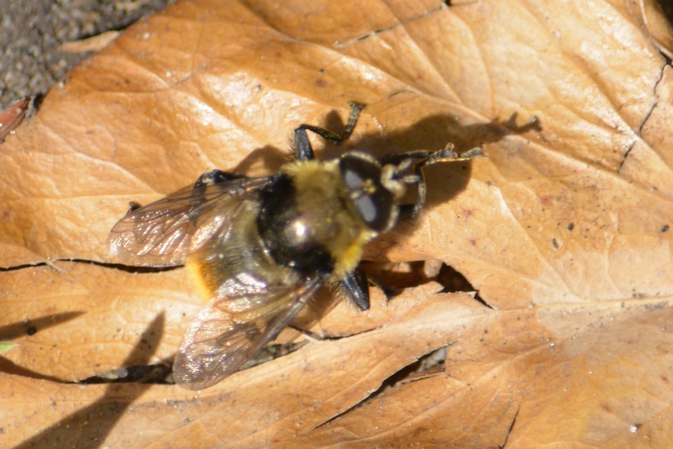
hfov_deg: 4.6
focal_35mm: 450
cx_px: 336
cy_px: 224
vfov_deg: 3.1
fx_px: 8412
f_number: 8
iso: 100
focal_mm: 300
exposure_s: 1/200
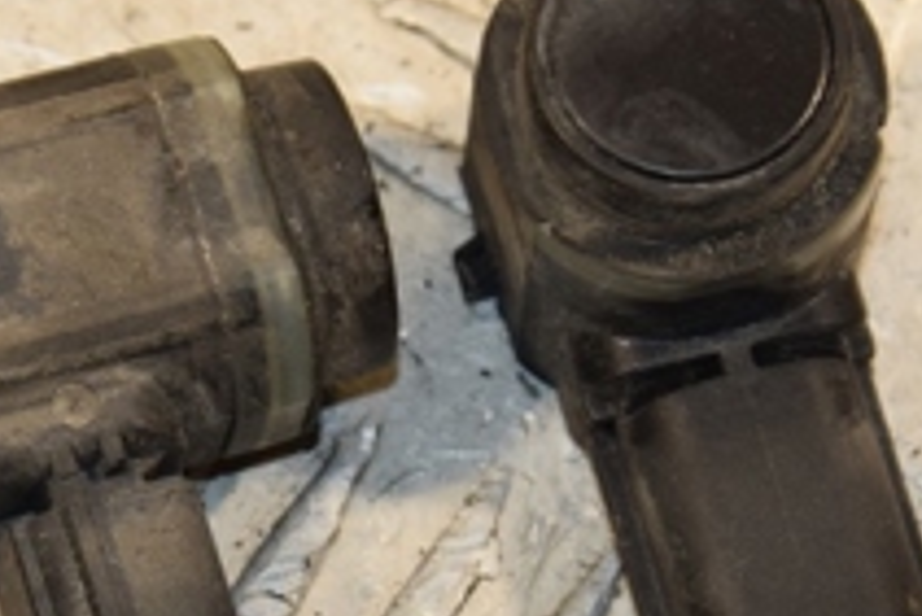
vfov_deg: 2.9
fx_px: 12238
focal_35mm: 478
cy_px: 306
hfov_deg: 4.3
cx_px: 406
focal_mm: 105
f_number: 8
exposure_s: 1/200
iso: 800
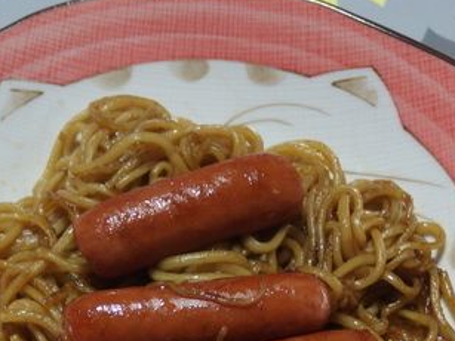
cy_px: 323
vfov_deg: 16.1
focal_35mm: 90
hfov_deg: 21.8
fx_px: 1183
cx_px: 194
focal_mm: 8.3
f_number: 2.1
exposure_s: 1/50
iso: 640
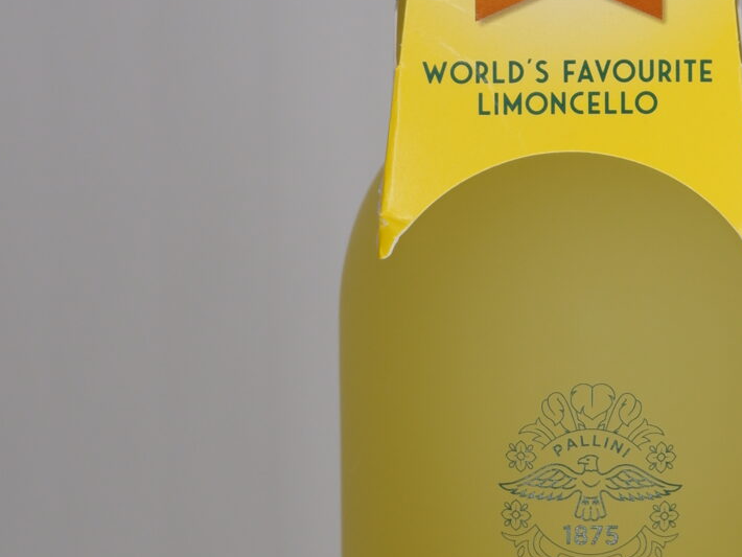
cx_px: 591
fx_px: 2230
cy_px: 402
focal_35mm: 104
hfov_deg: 18.7
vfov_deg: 14.2
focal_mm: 20.3
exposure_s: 1/250
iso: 200
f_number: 5
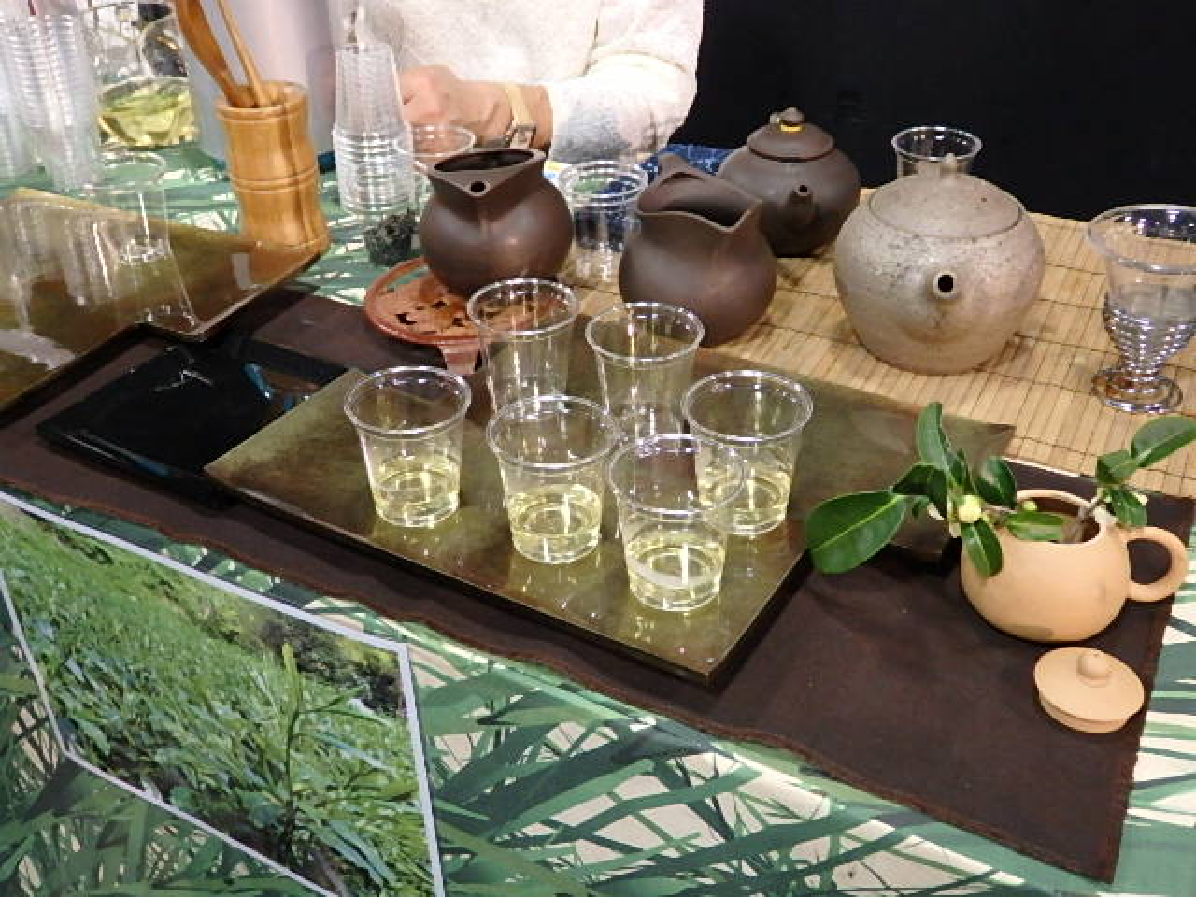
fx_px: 1278
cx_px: 598
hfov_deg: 50.1
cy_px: 448
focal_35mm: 37
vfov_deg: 38.7
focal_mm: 6.6
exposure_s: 1/30
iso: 800
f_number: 3.6
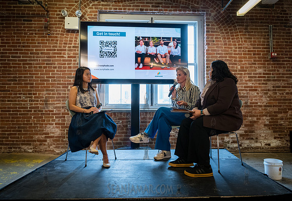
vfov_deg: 46.5
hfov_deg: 63.9
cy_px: 95
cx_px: 161
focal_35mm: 29
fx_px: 234
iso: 2500
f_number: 6.3
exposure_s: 1/160
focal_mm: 26
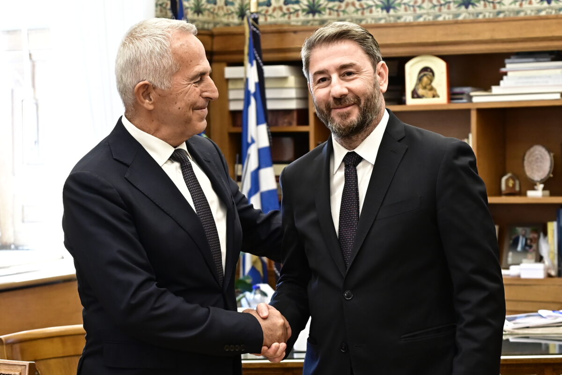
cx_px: 281
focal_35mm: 72
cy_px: 188
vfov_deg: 18.9
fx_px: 1124
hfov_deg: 28.1
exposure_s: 1/160
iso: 1000
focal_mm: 48
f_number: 4
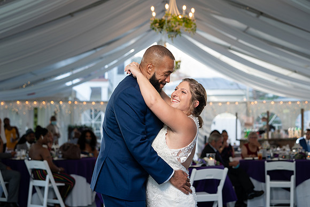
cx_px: 149
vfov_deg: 18.7
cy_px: 101
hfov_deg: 27.7
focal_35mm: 73
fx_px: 629
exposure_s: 1/200
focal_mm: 70
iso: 400
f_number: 4
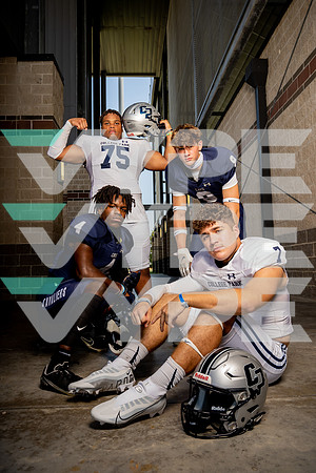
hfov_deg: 43.6
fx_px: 395
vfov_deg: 61.9
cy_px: 236
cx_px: 158
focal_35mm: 30
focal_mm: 30
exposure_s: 1/250
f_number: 6.3
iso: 80
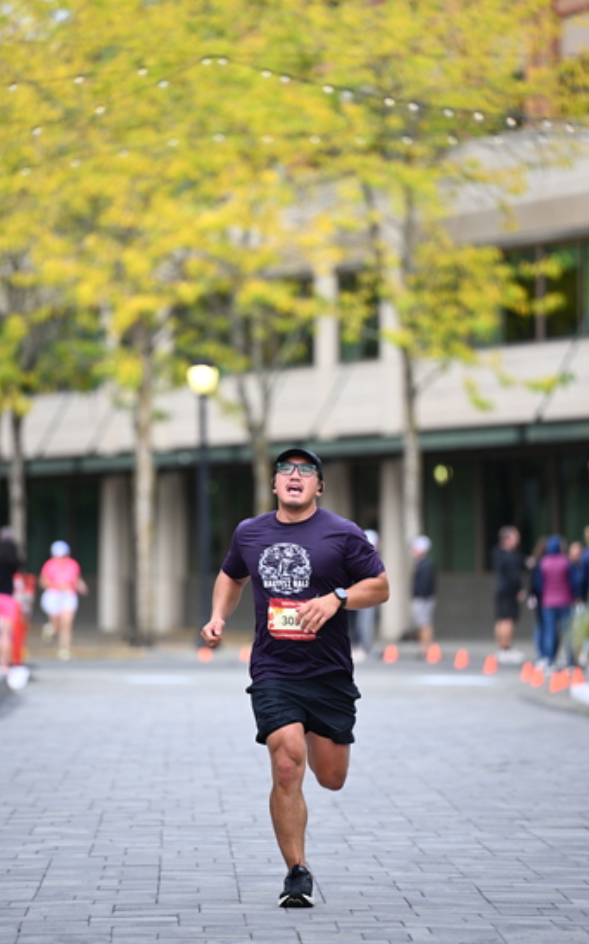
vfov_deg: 11.0
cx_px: 294
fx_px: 4882
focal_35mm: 190
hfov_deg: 6.9
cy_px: 472
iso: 1000
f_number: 2.8
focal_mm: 185
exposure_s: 1/1600
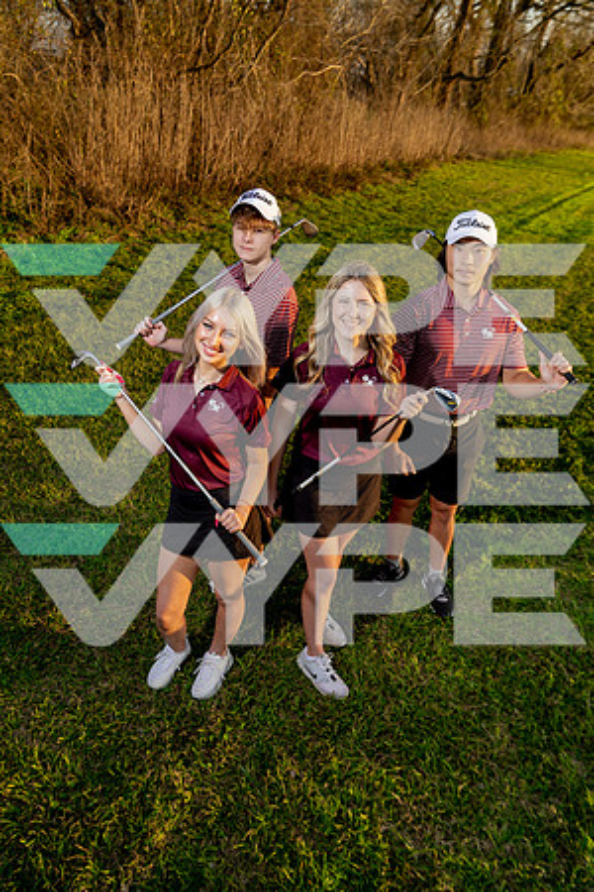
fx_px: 619
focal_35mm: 25
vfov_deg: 71.5
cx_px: 297
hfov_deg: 51.3
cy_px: 446
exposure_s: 1/250
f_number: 4
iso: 100
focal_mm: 25
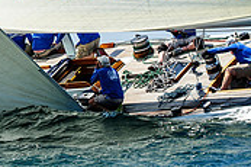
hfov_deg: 5.1
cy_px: -30
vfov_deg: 3.4
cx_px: -89
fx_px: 2800
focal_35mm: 402
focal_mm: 120
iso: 320
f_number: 5
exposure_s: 1/2000
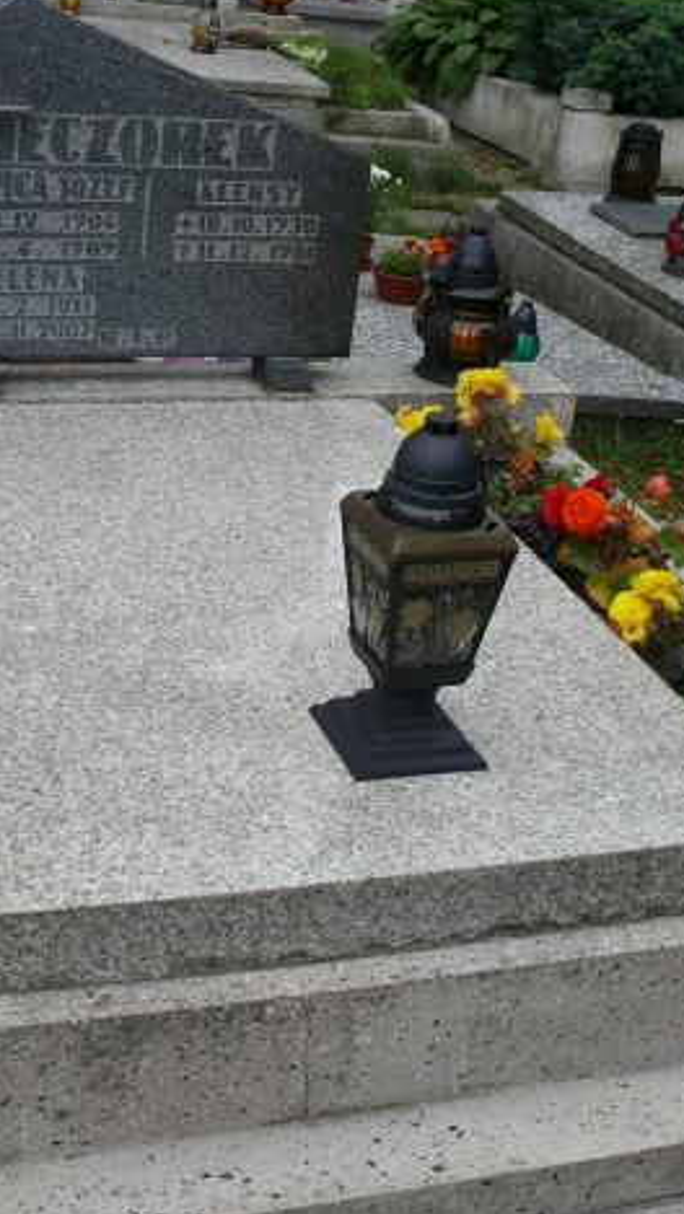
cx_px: 288
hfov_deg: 23.0
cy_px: 606
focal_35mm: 52
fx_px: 1676
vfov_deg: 39.9
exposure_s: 1/160
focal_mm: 7.4
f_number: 4
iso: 100
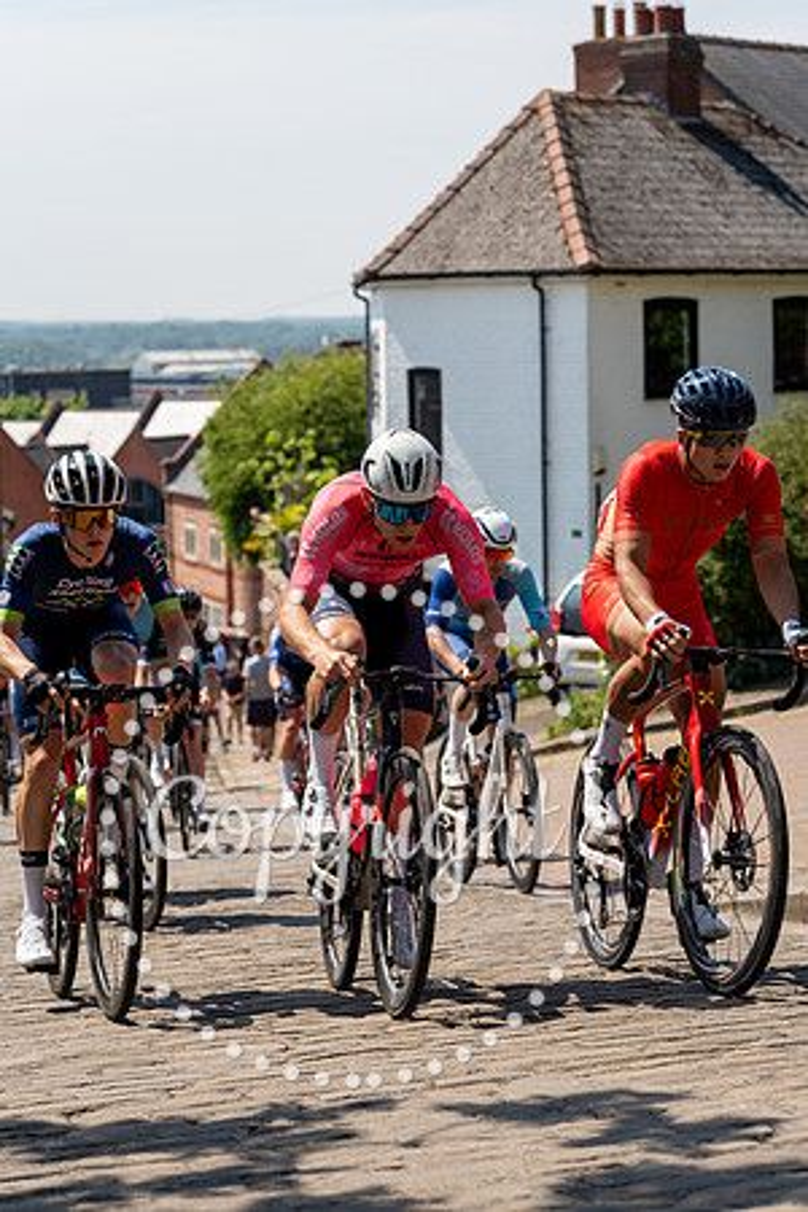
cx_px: 404
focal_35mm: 85
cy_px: 606
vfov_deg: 23.9
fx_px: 2861
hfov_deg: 16.1
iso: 160
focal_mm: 85
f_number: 4.5
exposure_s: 1/800
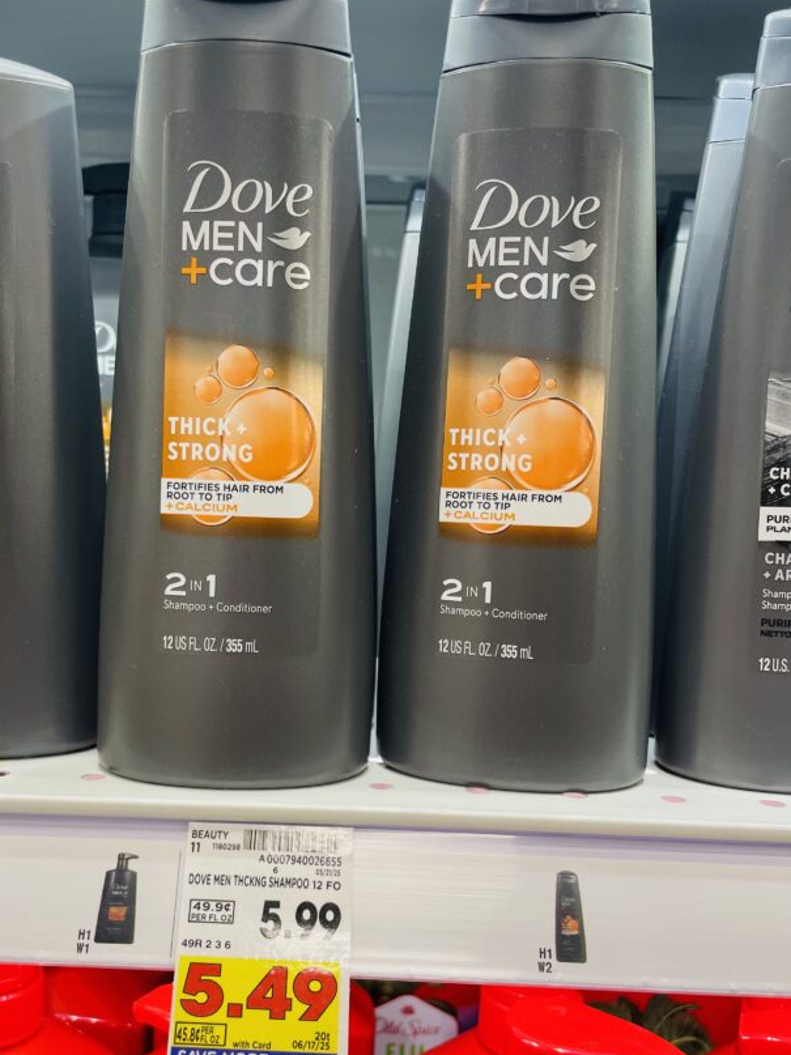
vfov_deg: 55.2
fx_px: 1006
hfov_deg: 42.7
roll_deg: -1.3
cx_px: 316
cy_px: 583
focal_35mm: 33
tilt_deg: -7.6
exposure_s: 1/120
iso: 100
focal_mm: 4.2
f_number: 1.6
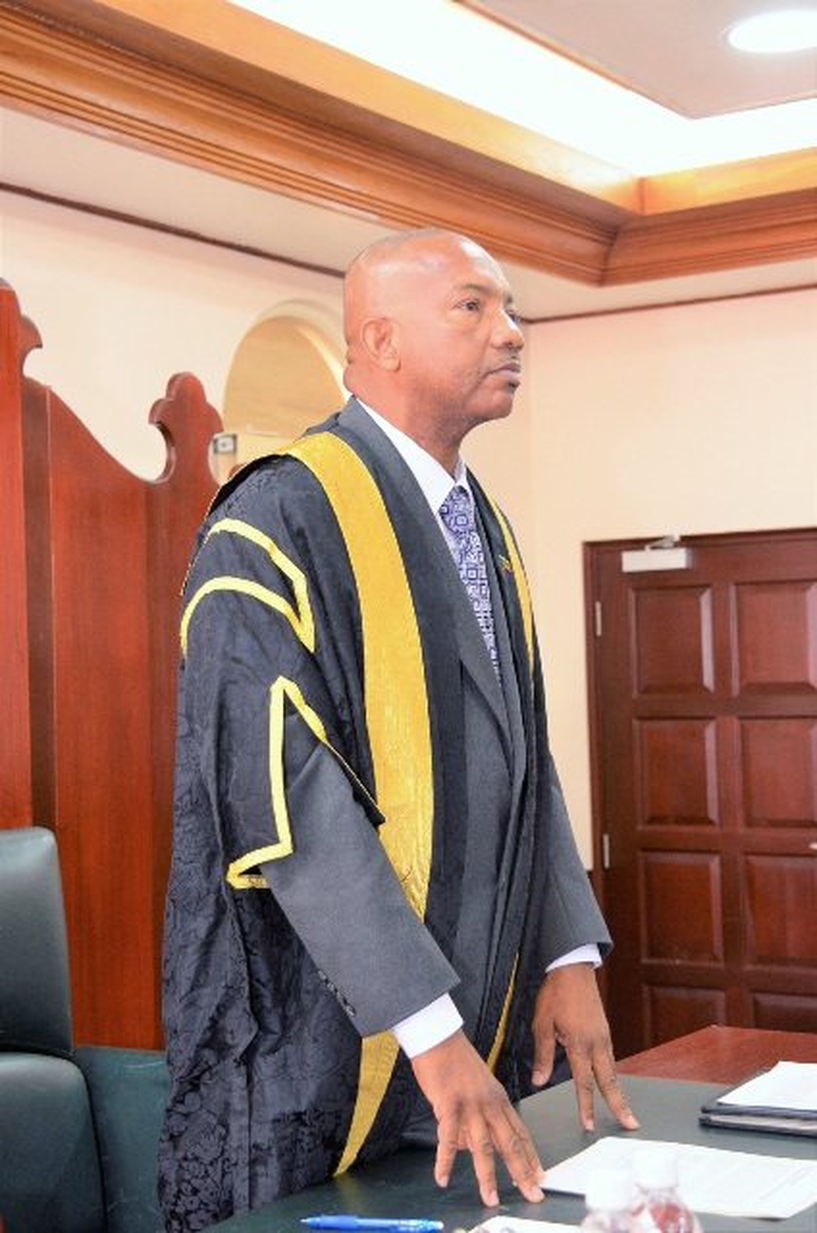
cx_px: 408
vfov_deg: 33.5
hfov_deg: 22.5
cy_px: 616
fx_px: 2051
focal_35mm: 60
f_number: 5
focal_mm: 40
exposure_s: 1/60
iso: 1600
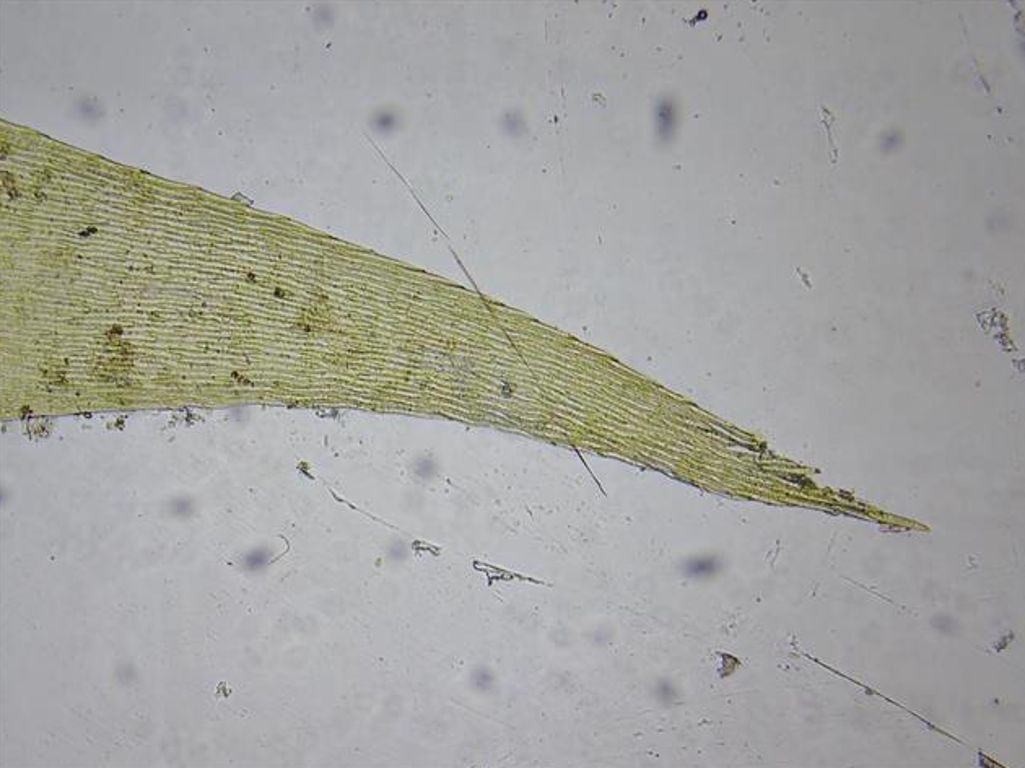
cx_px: 515
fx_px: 1954
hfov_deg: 29.4
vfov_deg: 22.2
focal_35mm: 66
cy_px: 382
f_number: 3.8
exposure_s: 1/60
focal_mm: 11.78
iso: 320
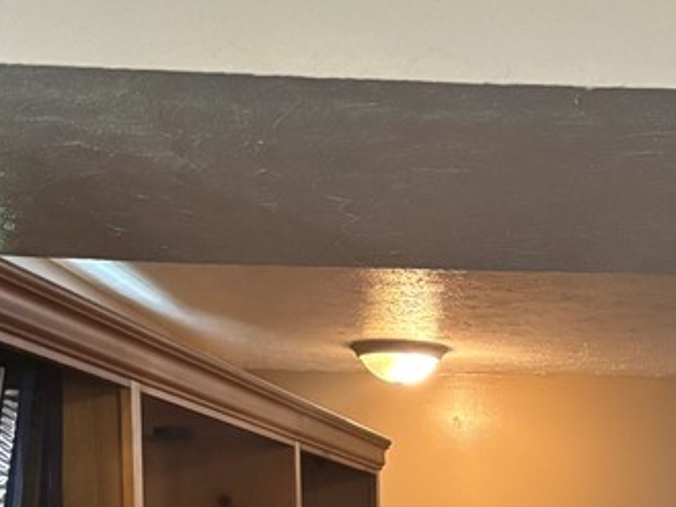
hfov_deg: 22.2
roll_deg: -0.2
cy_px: 686
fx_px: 1582
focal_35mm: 81
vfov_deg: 17.0
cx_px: 814
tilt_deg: -2.0
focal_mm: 5.96
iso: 640
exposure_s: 1/40
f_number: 1.6
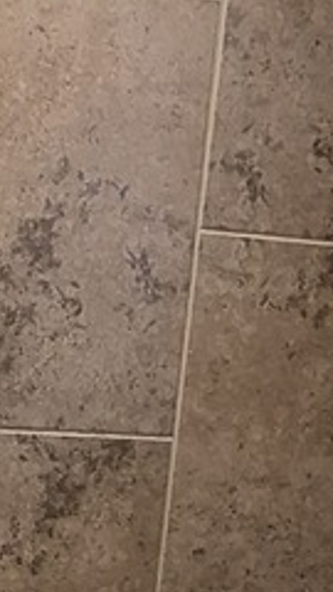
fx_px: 1334
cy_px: 607
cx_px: -54
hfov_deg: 13.9
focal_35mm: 85
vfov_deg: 23.8
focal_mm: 1.74
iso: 250
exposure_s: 1/60
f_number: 2.2
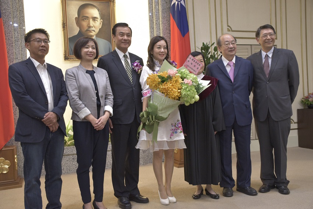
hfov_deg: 53.1
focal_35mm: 36
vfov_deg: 36.9
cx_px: 156
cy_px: 104
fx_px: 313
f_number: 4.5
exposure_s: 1/80
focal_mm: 24
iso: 2000
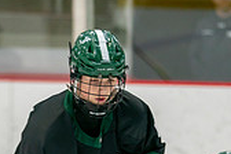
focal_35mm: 640
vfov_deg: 2.1
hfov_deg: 3.2
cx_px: 208
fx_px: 4106
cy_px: 197
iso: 1000
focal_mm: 155
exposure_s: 1/640
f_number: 3.2
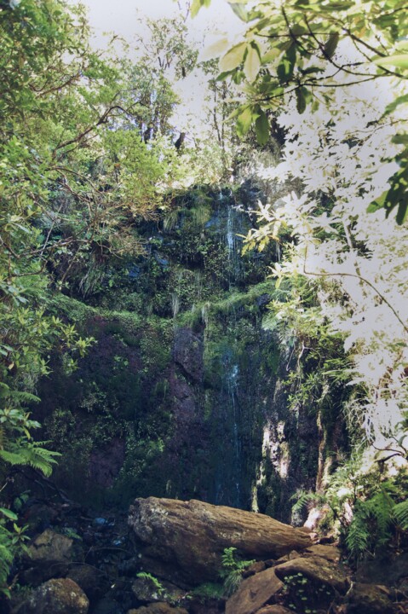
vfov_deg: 33.4
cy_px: 307
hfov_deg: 22.6
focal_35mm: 60
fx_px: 1021
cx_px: 204
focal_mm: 40
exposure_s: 1/50
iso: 400
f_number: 5
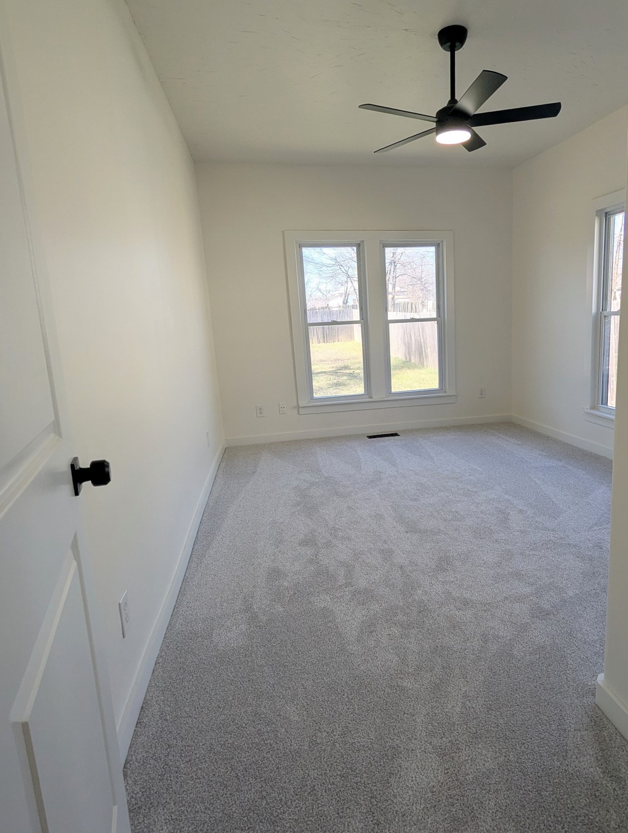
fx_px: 482
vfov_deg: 81.6
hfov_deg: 65.5
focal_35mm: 20
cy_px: 409
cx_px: 377
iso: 46
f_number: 2.2
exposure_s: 1/234
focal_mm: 2.35
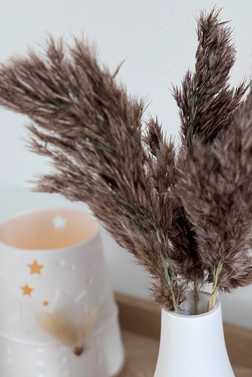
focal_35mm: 89
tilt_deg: -27.3
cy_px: 261
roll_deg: +1.3
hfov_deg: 15.3
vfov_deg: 22.7
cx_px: 179
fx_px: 934
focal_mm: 5.96
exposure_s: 1/50
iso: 64
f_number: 1.6
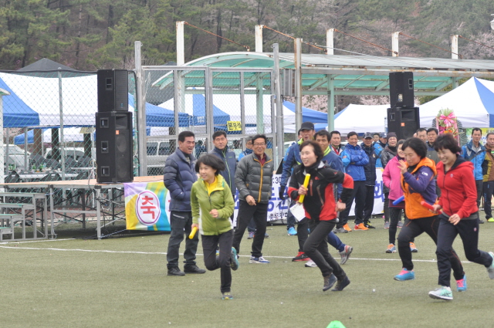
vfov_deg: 4.6
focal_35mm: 300
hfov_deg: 6.9
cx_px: 247
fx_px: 4111
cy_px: 164
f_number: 4
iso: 1000
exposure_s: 1/1250
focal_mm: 200
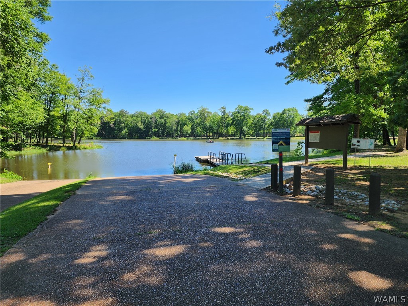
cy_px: 153
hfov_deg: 73.9
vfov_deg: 58.9
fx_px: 271
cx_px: 204
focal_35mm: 23
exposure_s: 1/461
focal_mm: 6.4
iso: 12
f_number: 1.8
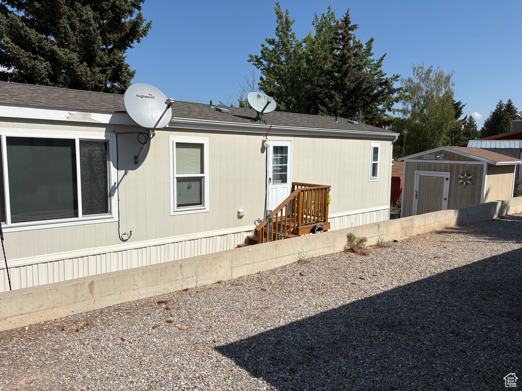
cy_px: 196
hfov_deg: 67.3
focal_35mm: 26
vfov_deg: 53.1
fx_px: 392
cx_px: 261
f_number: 1.6
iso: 50
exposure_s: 1/6993
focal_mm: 5.96
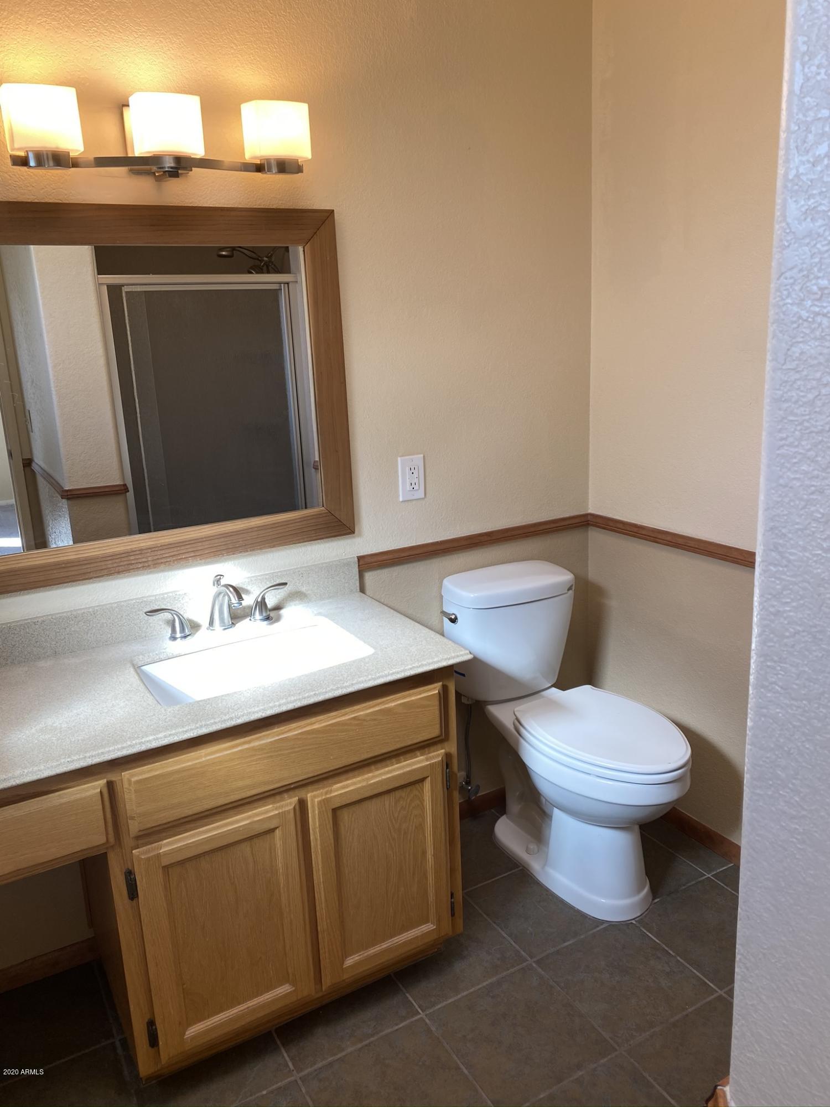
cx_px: 415
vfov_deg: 67.3
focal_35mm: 26
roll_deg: +2.6
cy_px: 554
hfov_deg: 53.1
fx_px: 831
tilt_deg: -13.3
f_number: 1.8
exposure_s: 1/120
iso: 40
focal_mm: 4.25
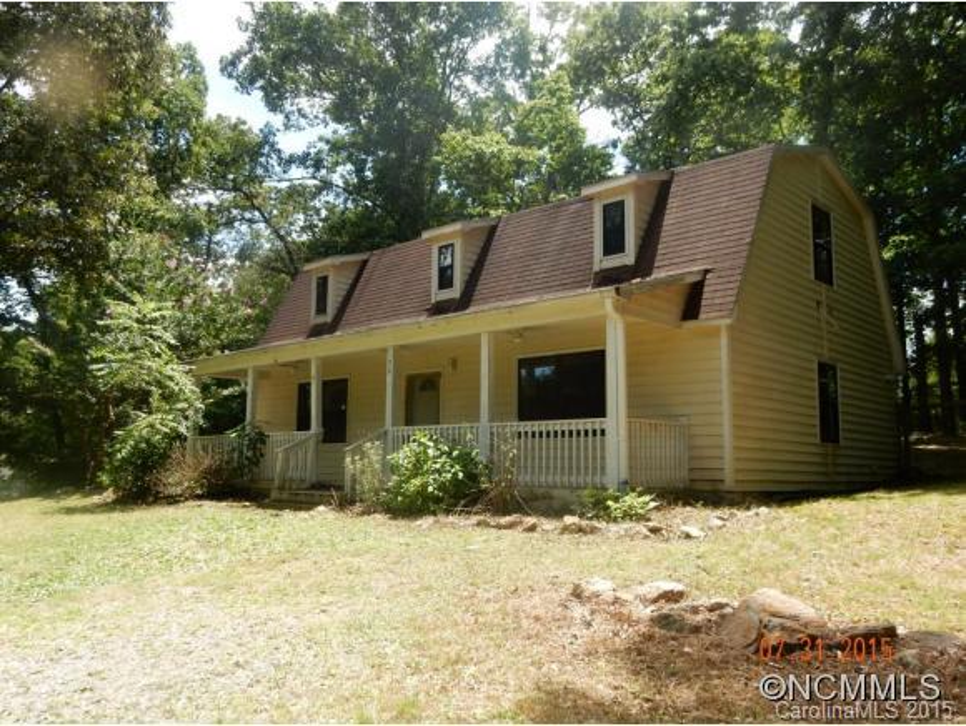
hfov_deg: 59.9
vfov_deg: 46.9
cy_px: 363
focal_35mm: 30
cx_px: 483
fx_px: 838
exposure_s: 1/400
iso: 125
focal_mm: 5.4
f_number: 4
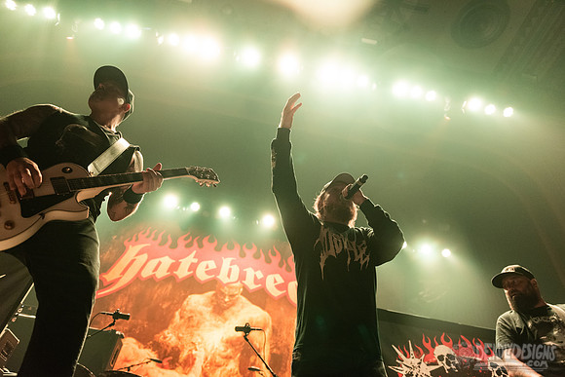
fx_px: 377
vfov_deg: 53.2
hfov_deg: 73.7
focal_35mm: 24
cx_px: 282
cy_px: 188
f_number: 3.2
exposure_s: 1/200
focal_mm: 24
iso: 2500
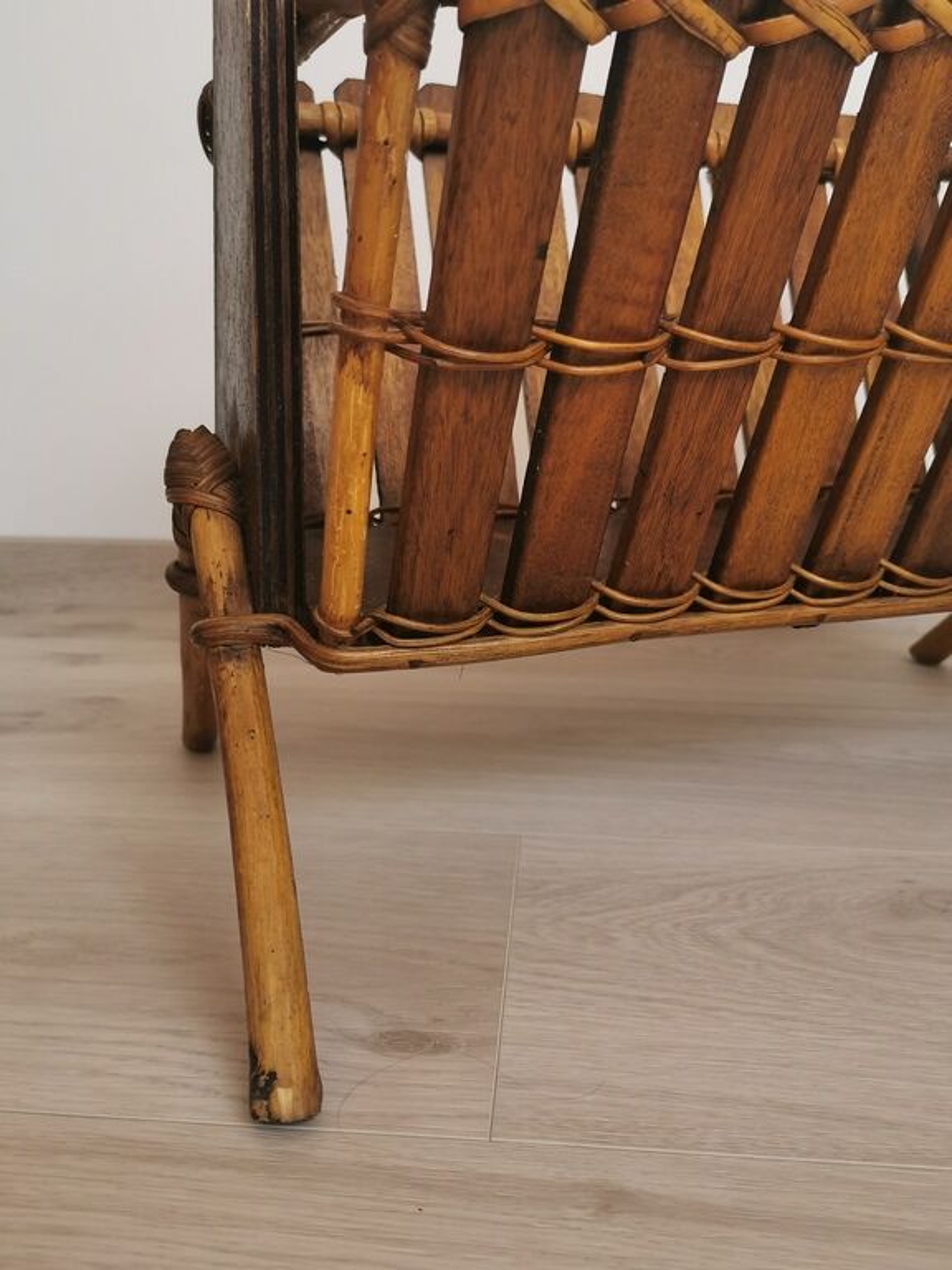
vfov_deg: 58.4
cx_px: 476
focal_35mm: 31
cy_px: 635
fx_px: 1137
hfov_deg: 45.4
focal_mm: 5.58
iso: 100
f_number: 1.8
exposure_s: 1/100
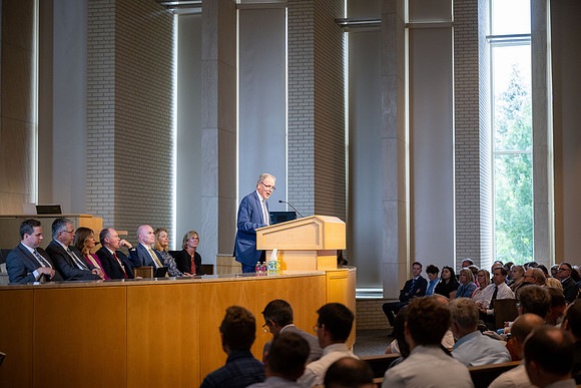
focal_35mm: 70
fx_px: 1130
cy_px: 194
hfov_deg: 28.8
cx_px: 290
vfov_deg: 19.5
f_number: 2.8
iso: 1250
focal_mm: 70
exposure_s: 1/250
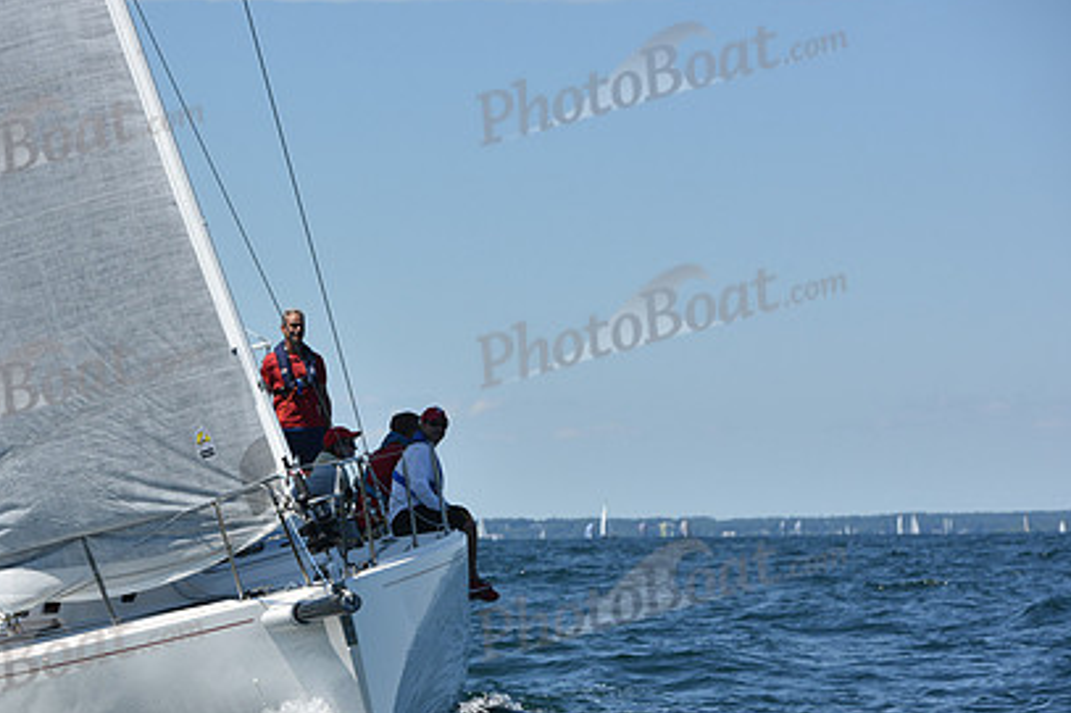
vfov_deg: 6.2
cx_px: 342
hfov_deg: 9.3
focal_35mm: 221
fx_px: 6572
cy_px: 493
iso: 250
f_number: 8
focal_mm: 155
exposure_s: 1/1250
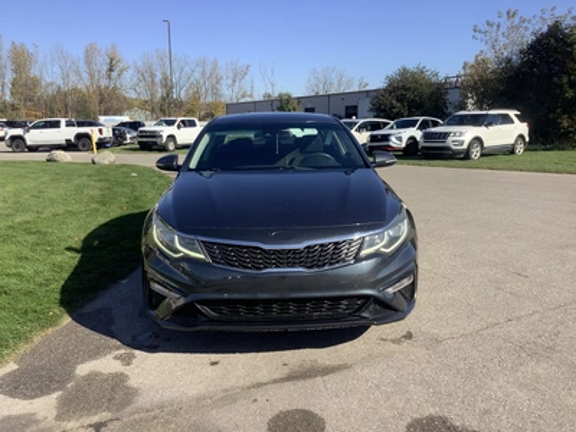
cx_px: 288
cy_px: 216
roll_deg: +0.3
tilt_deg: -10.9
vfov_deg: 45.4
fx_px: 516
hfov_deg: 58.4
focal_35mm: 31
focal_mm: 3.3
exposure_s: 1/947
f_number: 2.4
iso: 25
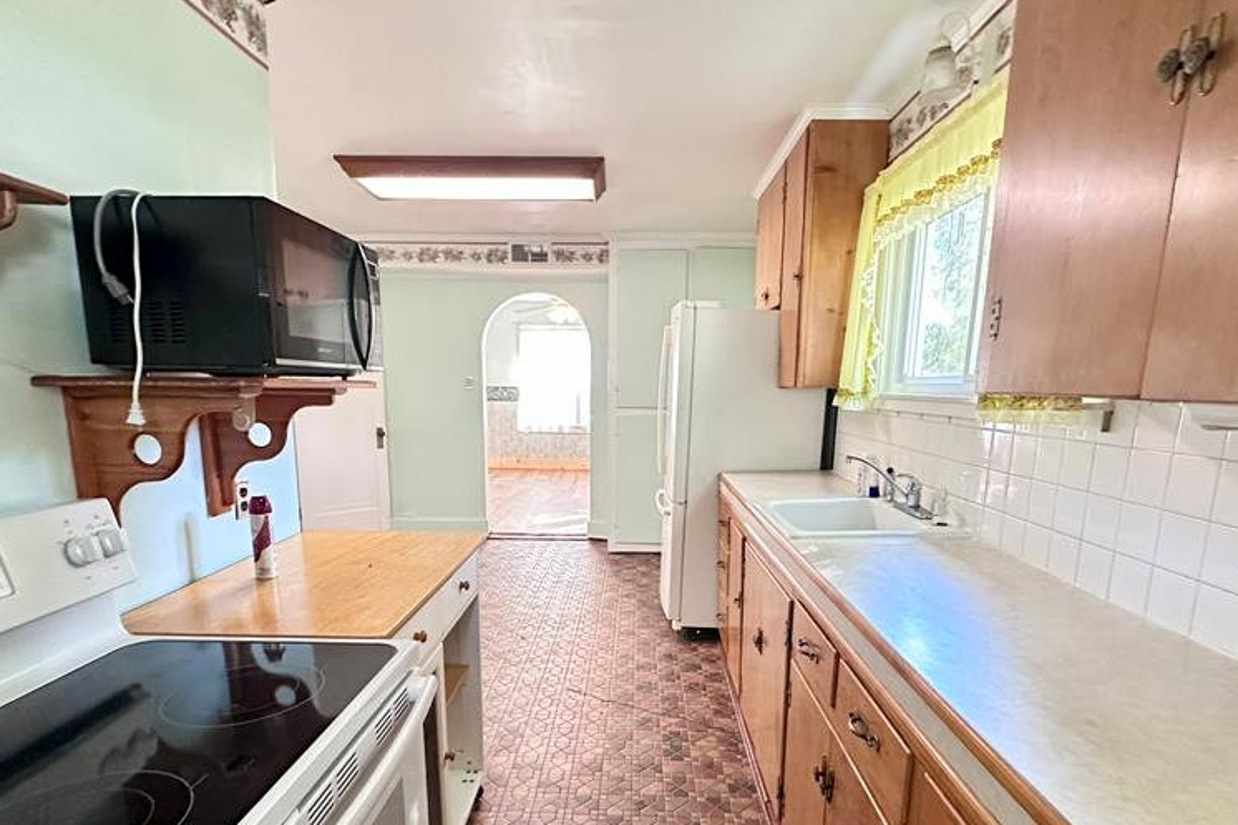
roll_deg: -0.7
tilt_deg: -11.8
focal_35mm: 20
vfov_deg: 61.0
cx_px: 621
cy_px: 523
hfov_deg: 84.0
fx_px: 688
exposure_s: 1/60
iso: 1000
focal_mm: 2.22
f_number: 2.2
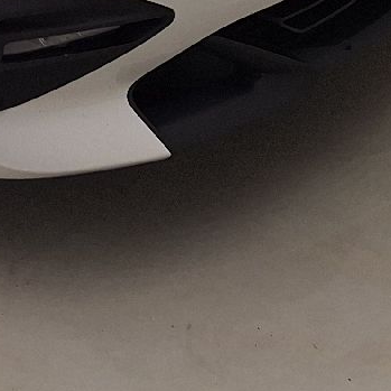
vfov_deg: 14.3
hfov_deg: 13.6
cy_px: -242
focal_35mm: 112
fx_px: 1431
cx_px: -355
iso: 40
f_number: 1.8
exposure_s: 1/135
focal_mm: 5.54
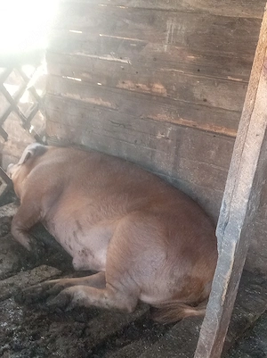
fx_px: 484
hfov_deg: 30.8
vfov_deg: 40.5
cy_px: 179
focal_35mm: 47
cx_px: 134
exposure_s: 1/25
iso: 562
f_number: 1.8
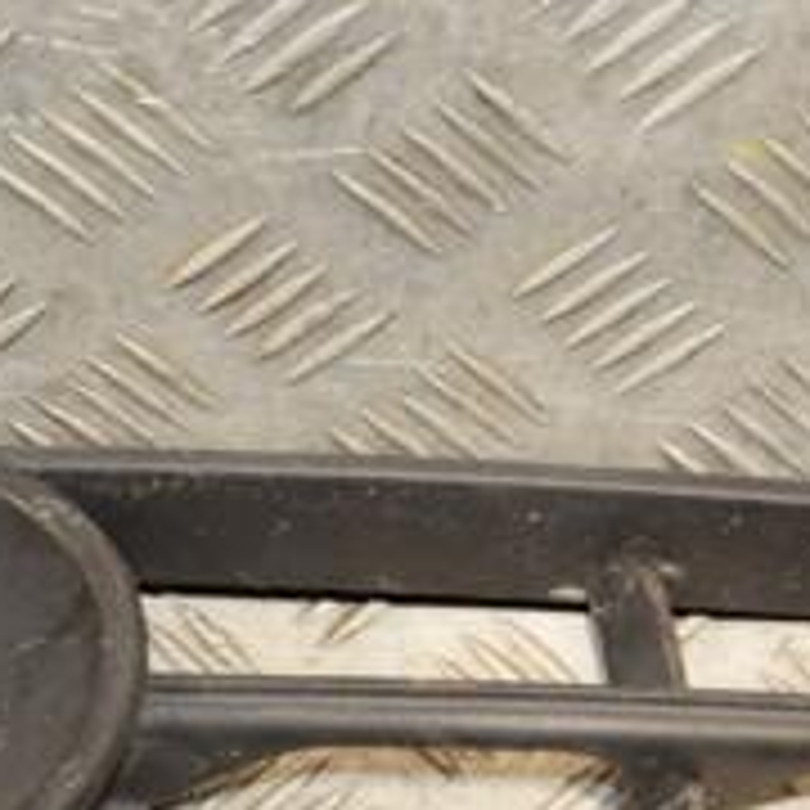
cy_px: 680
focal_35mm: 119
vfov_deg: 14.5
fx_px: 3150
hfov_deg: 14.6
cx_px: 315
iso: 800
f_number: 5.6
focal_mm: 28
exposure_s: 1/200
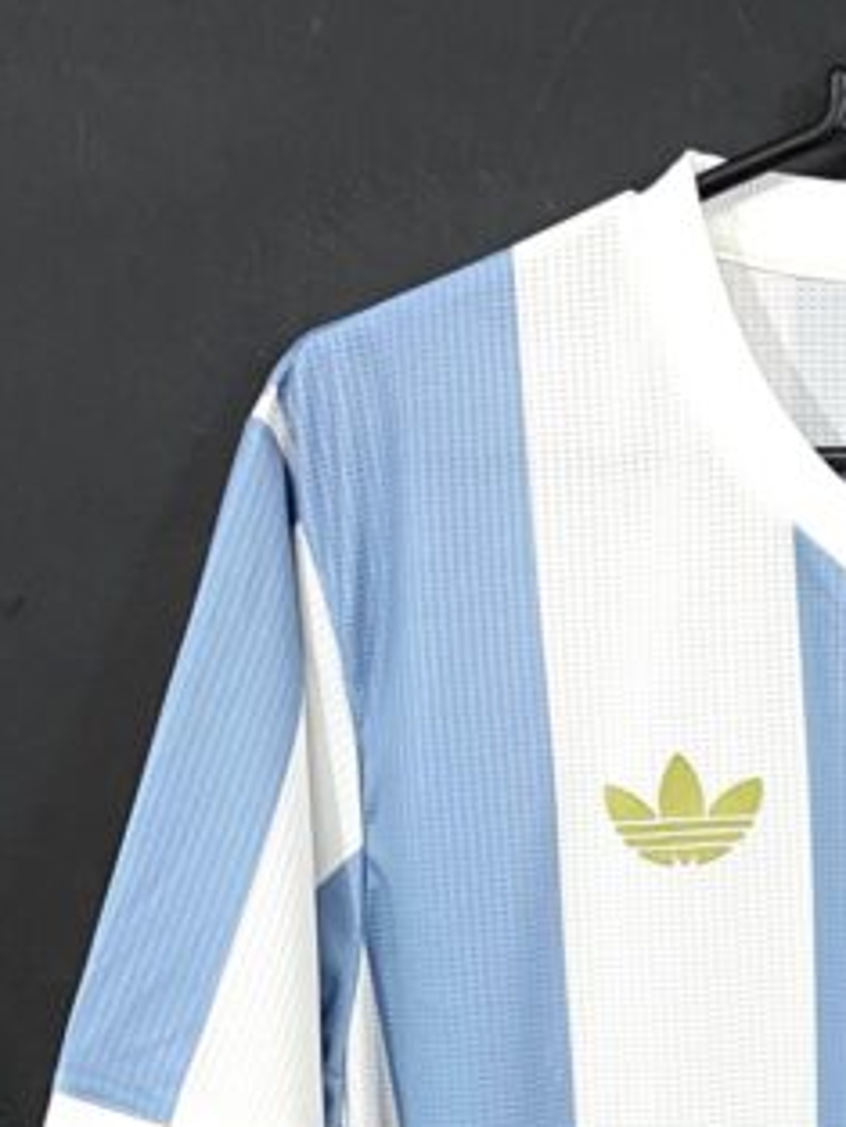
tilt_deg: -10.1
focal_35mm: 85
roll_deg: -0.3
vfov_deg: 21.8
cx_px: 968
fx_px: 2768
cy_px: 1235
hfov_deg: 16.8
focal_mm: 4.25
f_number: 1.8
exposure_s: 1/60
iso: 80
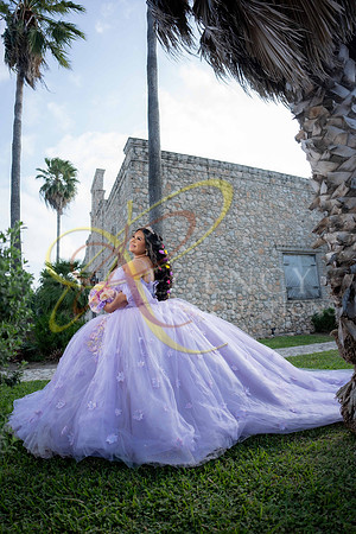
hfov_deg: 61.9
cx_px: 178
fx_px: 297
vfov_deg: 84.0
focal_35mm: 20
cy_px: 267
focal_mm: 20
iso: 125
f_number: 2.8
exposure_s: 1/640
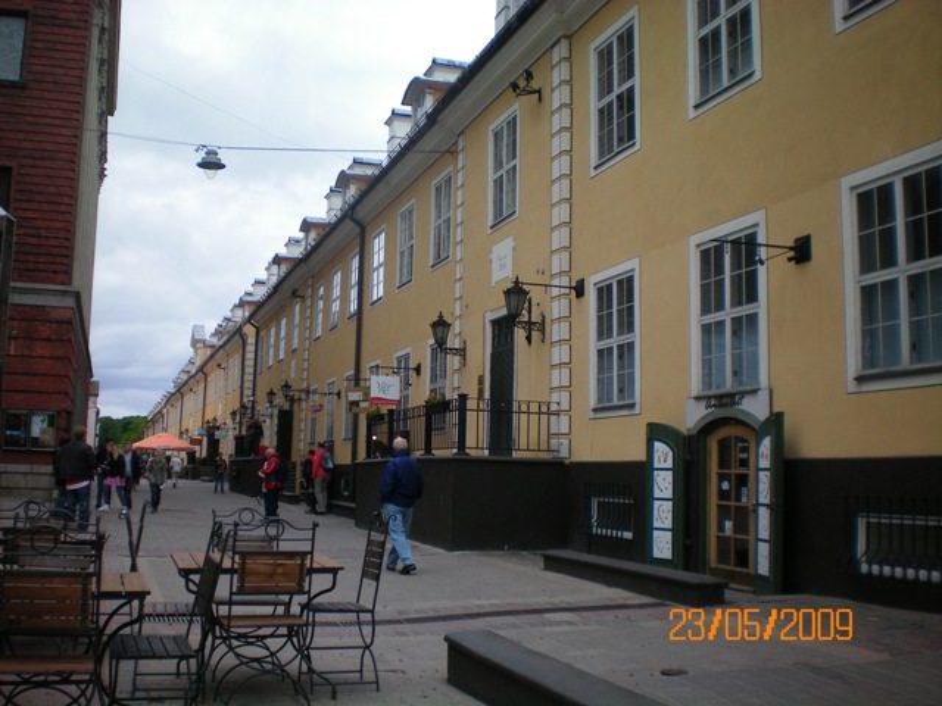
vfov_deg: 37.7
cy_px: 353
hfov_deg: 49.0
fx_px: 1034
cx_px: 471
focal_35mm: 38
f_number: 3.1
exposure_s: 1/320
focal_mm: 6.3
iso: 64
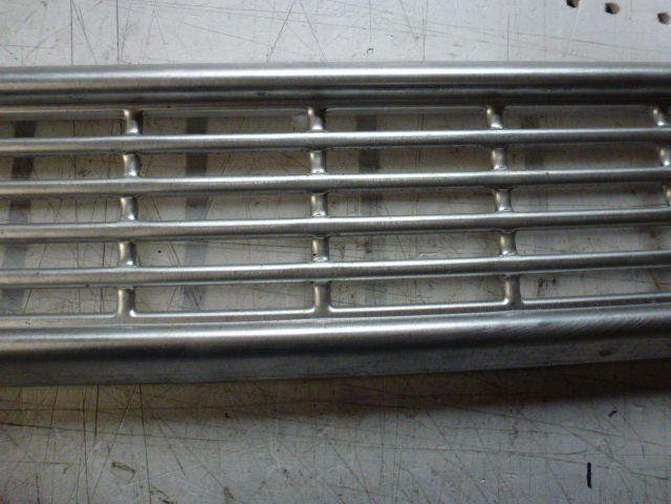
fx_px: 465
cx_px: 336
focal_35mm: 24
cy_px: 252
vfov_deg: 56.8
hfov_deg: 71.6
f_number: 3.3
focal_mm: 4.3
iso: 400
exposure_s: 1/60
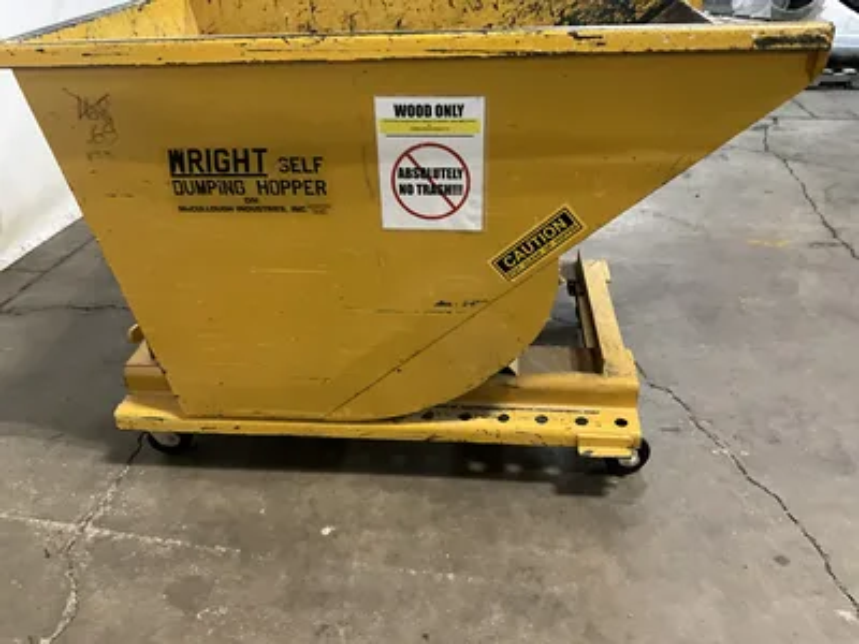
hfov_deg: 61.7
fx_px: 720
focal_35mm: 29
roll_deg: +1.6
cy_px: 322
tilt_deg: -31.9
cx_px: 430
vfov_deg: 48.2
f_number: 1.8
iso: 400
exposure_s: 1/30
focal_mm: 3
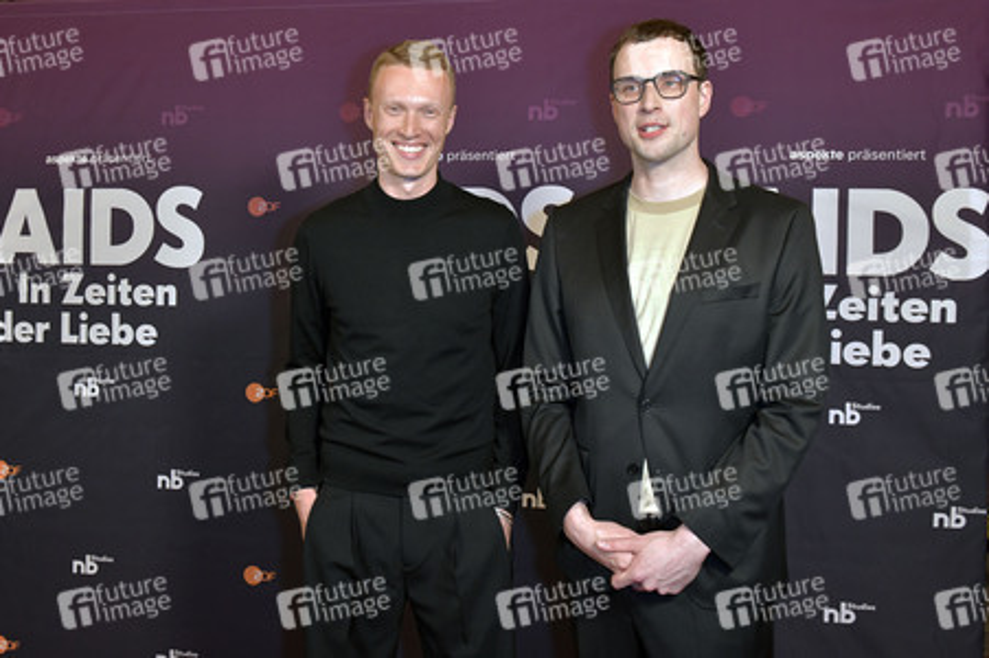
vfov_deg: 38.8
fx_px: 933
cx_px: 494
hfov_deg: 55.8
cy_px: 329
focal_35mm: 34
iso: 2000
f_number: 6.3
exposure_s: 1/200
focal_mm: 34
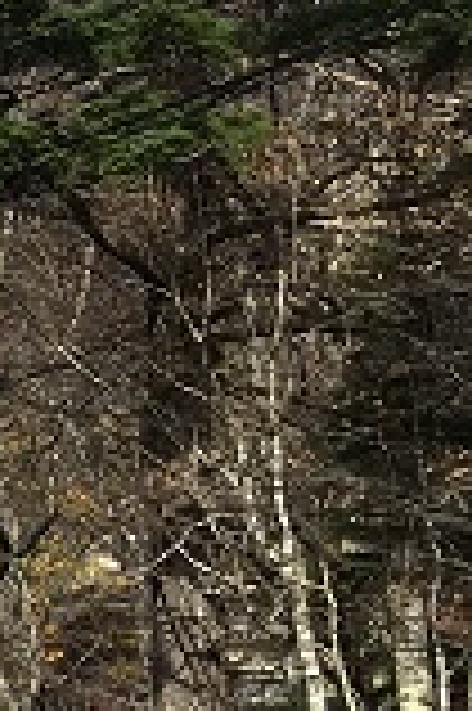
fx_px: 3075
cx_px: -1171
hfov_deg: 7.3
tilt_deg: +12.8
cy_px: 241
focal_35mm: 156
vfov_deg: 13.2
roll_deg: +1.9
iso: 25
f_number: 2.2
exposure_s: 1/818
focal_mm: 4.15
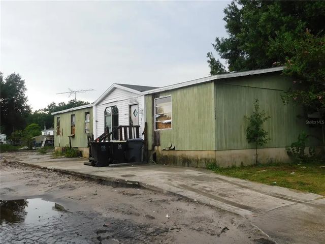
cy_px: 122
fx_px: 338
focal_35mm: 36
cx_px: 162
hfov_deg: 51.4
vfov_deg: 39.7
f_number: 3.5
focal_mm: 6.3
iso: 125
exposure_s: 1/320
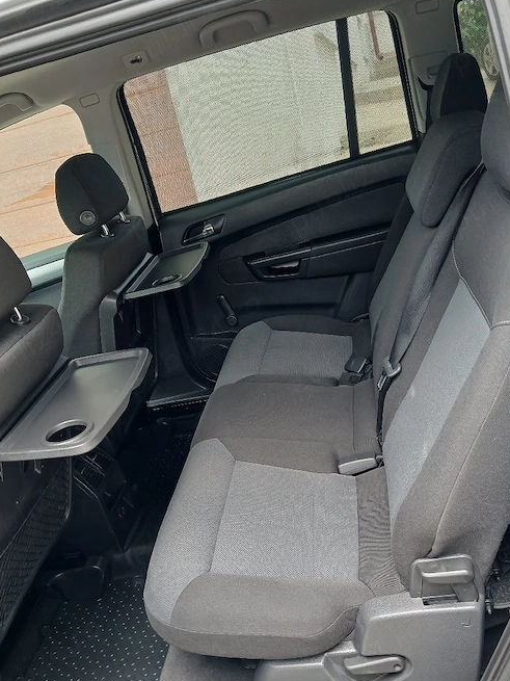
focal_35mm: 33
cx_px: 236
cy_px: 370
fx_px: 648
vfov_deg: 55.3
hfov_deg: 42.9
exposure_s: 1/50.3
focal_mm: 3.98
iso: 32
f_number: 1.8
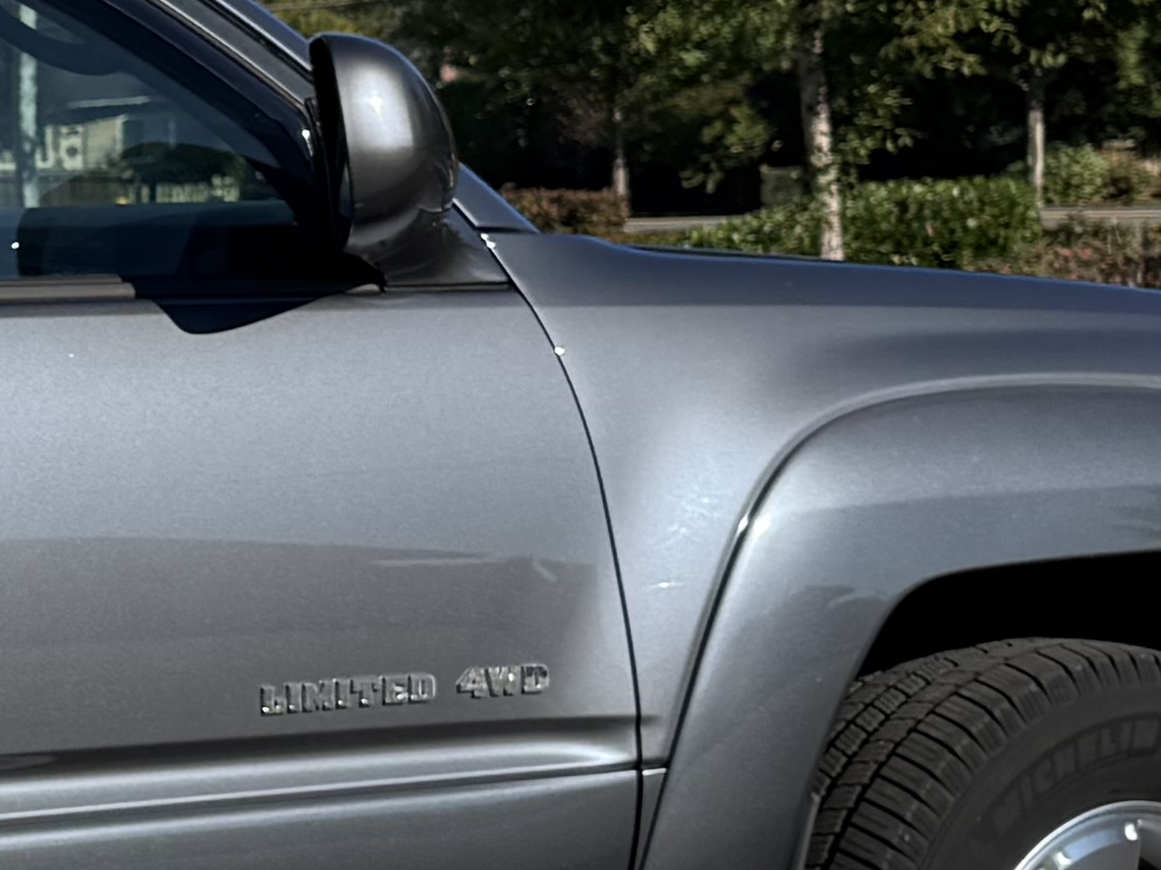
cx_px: -848
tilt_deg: -2.8
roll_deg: +2.5
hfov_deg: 15.0
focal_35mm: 116
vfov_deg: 12.8
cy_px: 499
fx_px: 3890
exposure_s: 1/4167
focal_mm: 6.76
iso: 80
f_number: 1.78
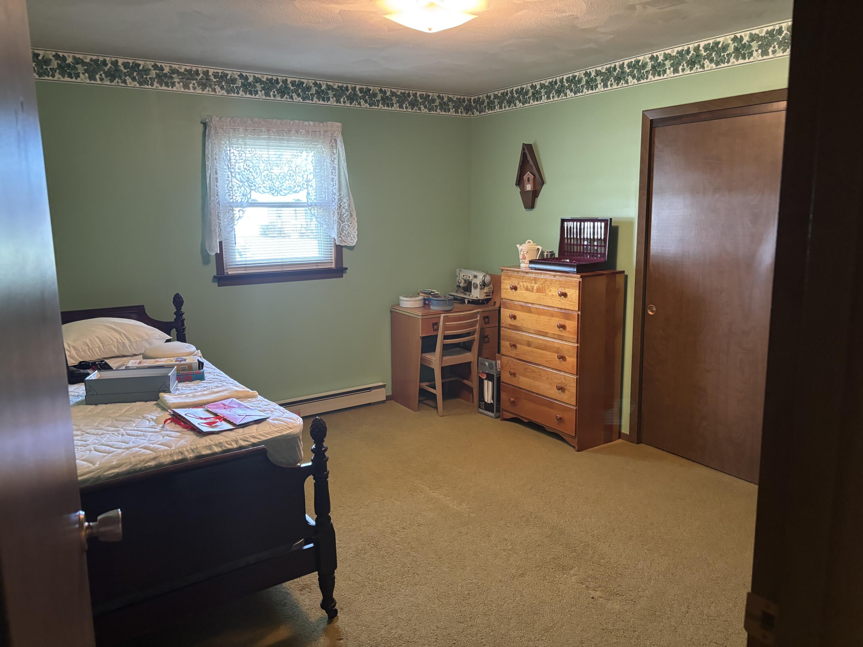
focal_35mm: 26
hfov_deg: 67.3
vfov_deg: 53.1
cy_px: 324
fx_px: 648
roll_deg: +1.3
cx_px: 432
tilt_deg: -9.1
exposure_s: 1/40
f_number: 1.6
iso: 400
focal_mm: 5.96
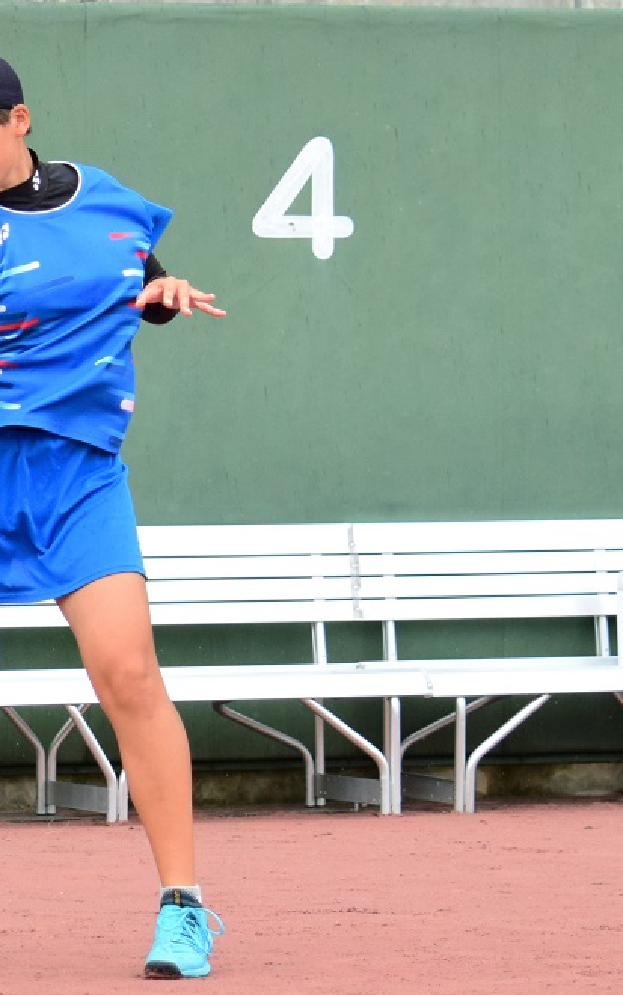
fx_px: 4397
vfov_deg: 12.9
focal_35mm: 162
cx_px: -69
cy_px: 498
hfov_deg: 8.0
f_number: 4.5
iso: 800
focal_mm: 70
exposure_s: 1/1600
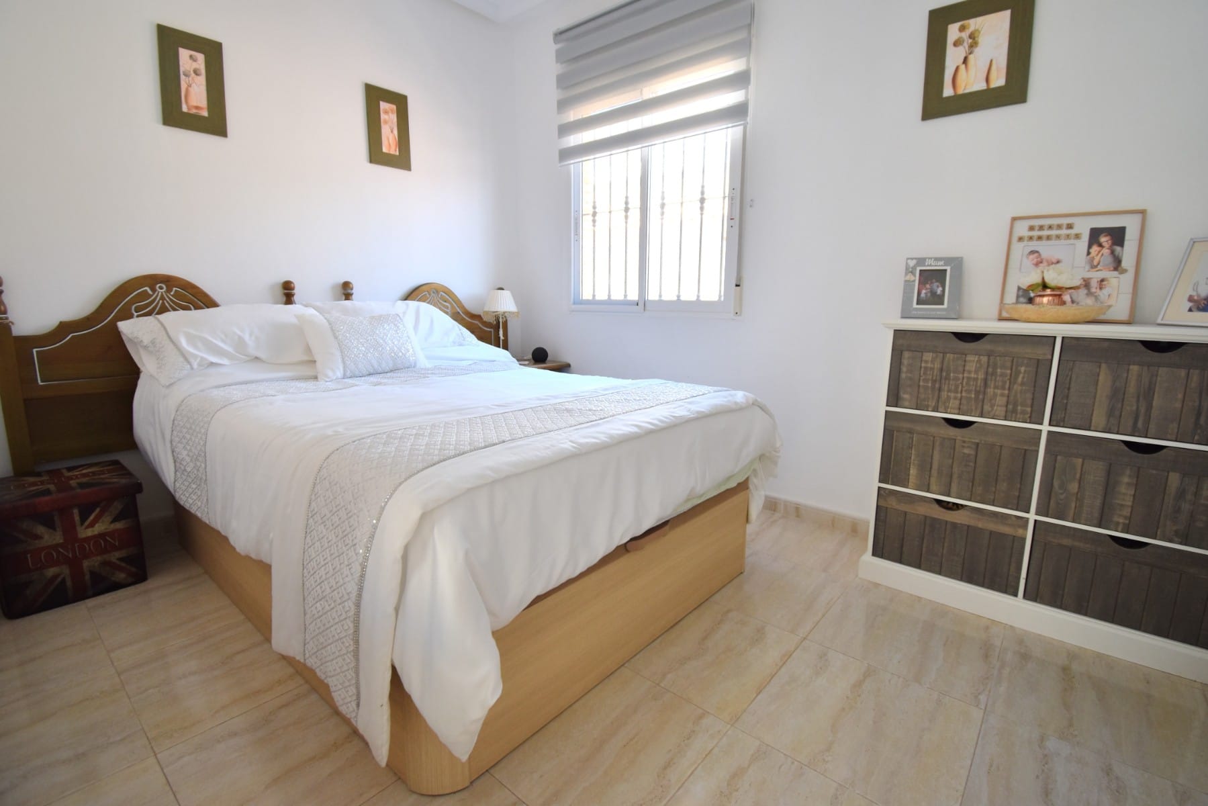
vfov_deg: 77.3
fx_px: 503
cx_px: 604
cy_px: 403
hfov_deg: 100.4
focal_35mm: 15
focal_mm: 10
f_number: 5
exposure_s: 1/100
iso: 400
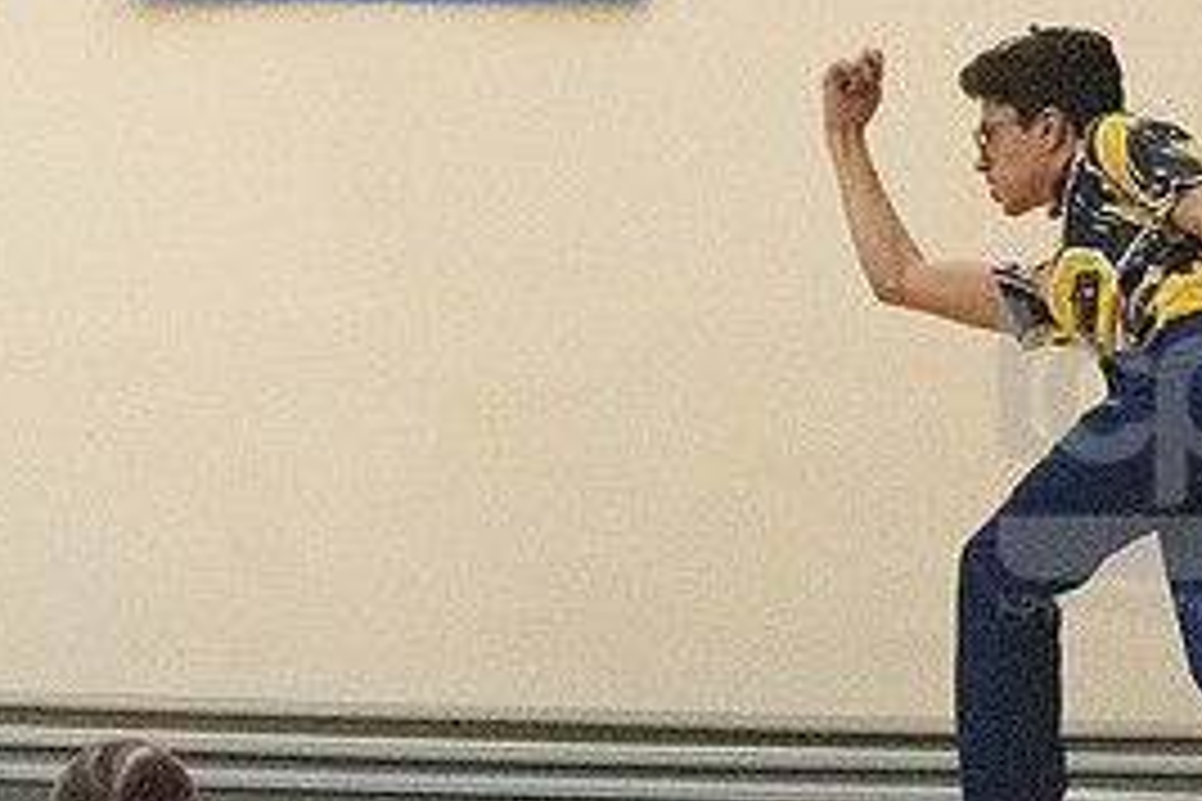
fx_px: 8914
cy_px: 459
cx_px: 1134
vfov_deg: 5.1
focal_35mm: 267
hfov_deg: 7.7
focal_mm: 82
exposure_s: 1/1250
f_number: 4.5
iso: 10000
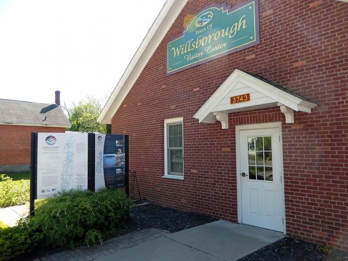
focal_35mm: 25
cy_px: 130
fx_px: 251
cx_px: 174
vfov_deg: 54.9
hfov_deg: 69.4
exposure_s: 1/400
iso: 125
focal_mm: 4.5
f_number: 3.4
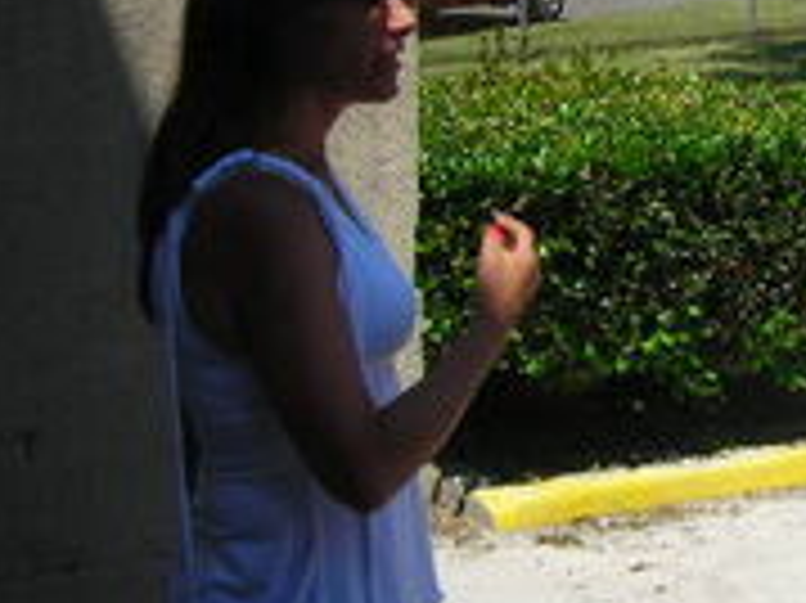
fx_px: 1978
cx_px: 792
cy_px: 207
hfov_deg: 22.2
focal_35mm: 85
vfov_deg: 17.3
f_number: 6.4
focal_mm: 6.3
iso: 50
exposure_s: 1/186
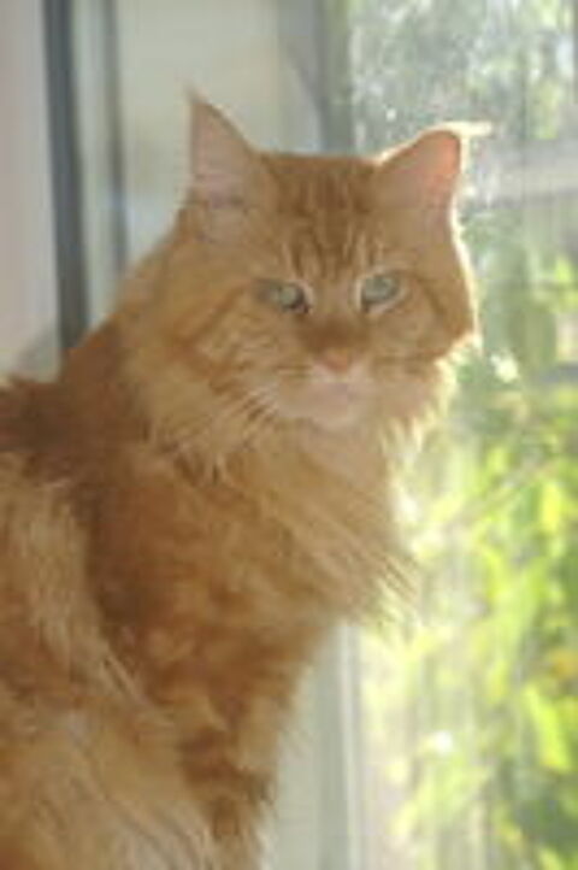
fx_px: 2533
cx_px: 289
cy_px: 435
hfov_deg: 13.0
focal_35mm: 105
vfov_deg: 19.5
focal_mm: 70
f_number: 6.3
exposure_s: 1/160
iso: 200
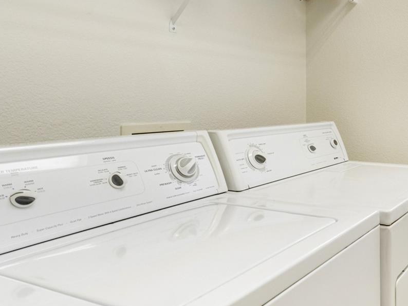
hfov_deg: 49.0
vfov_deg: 45.0
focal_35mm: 31
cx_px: 399
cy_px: 114
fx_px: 365
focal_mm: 16
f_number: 7.1
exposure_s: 1/125
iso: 1250
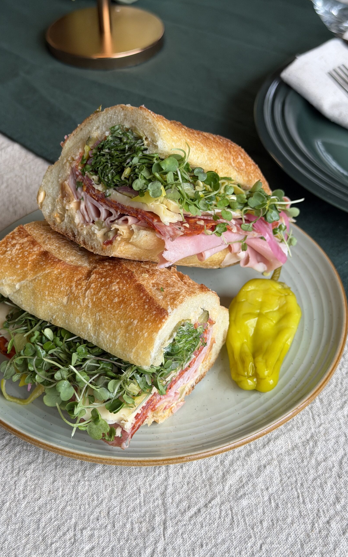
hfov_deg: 25.3
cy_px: 278
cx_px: 158
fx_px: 774
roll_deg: +1.5
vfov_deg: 39.6
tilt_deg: -40.8
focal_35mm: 51
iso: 64
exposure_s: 1/336
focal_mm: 6.76
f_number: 1.78
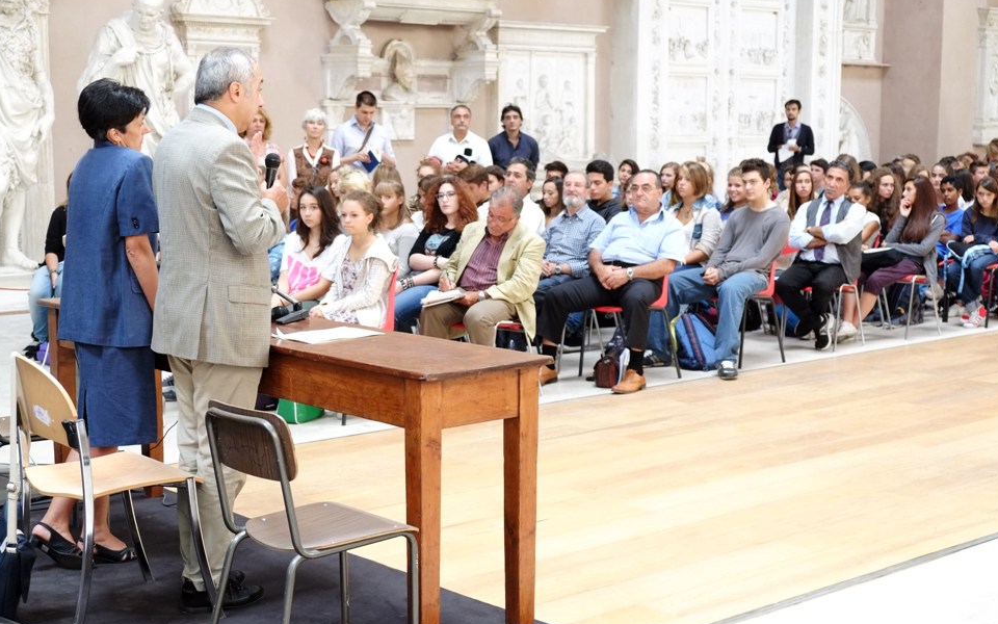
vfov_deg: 24.4
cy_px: 309
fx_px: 1442
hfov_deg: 38.2
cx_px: 506
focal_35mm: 53
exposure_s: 1/140
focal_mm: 34.3
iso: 1600
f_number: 3.6
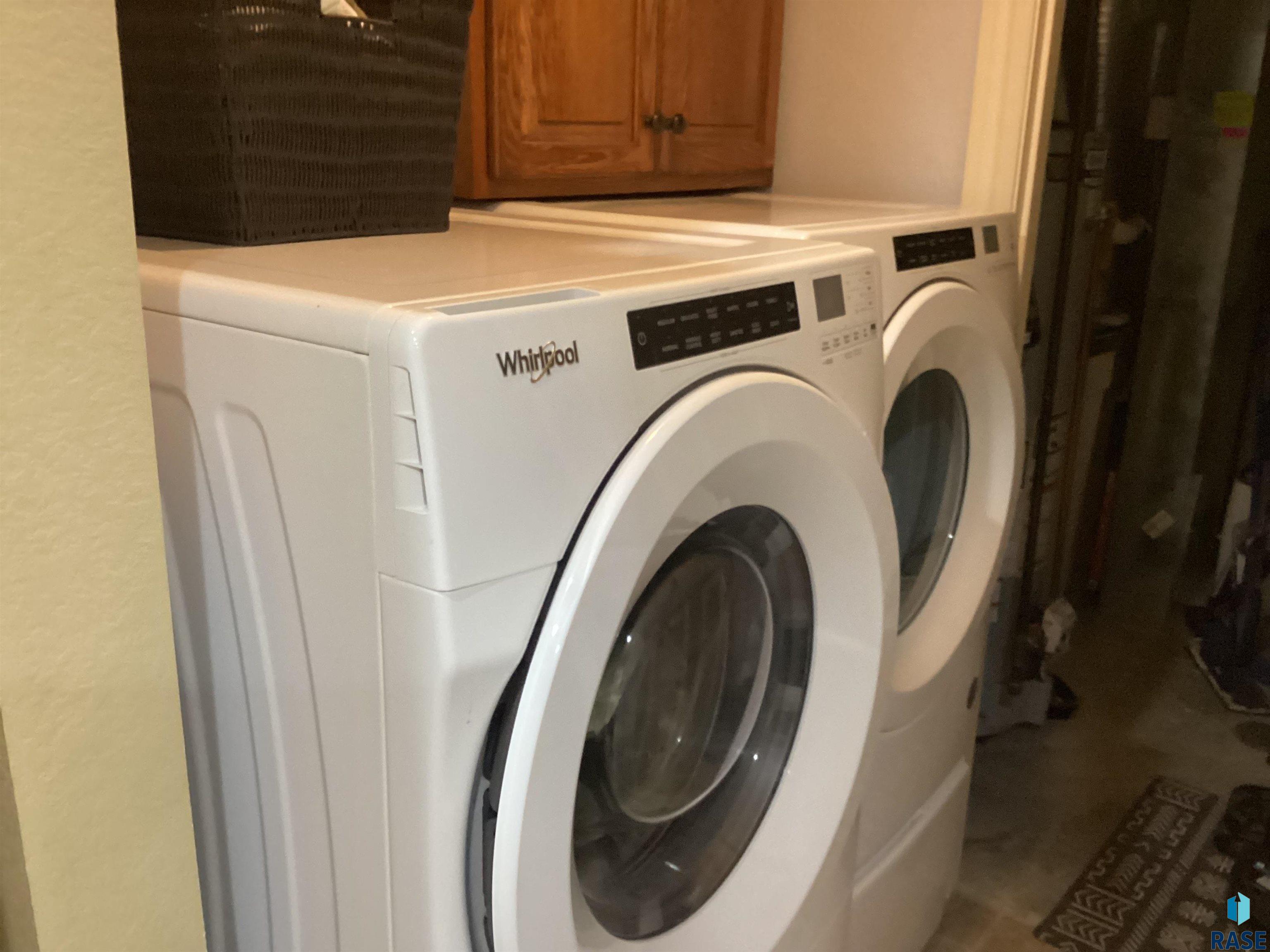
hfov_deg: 58.4
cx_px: 635
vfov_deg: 45.4
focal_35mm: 31
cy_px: 476
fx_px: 1137
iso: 400
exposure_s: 1/30
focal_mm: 3.3
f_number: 2.4
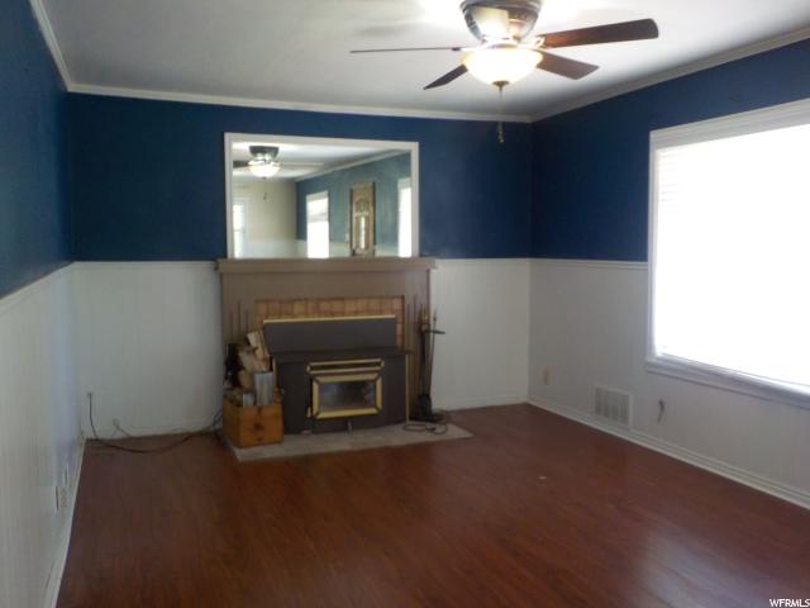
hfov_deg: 60.0
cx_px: 405
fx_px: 702
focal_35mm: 30
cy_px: 304
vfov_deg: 46.8
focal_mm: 4.1
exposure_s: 1/30
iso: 250
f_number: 3.3
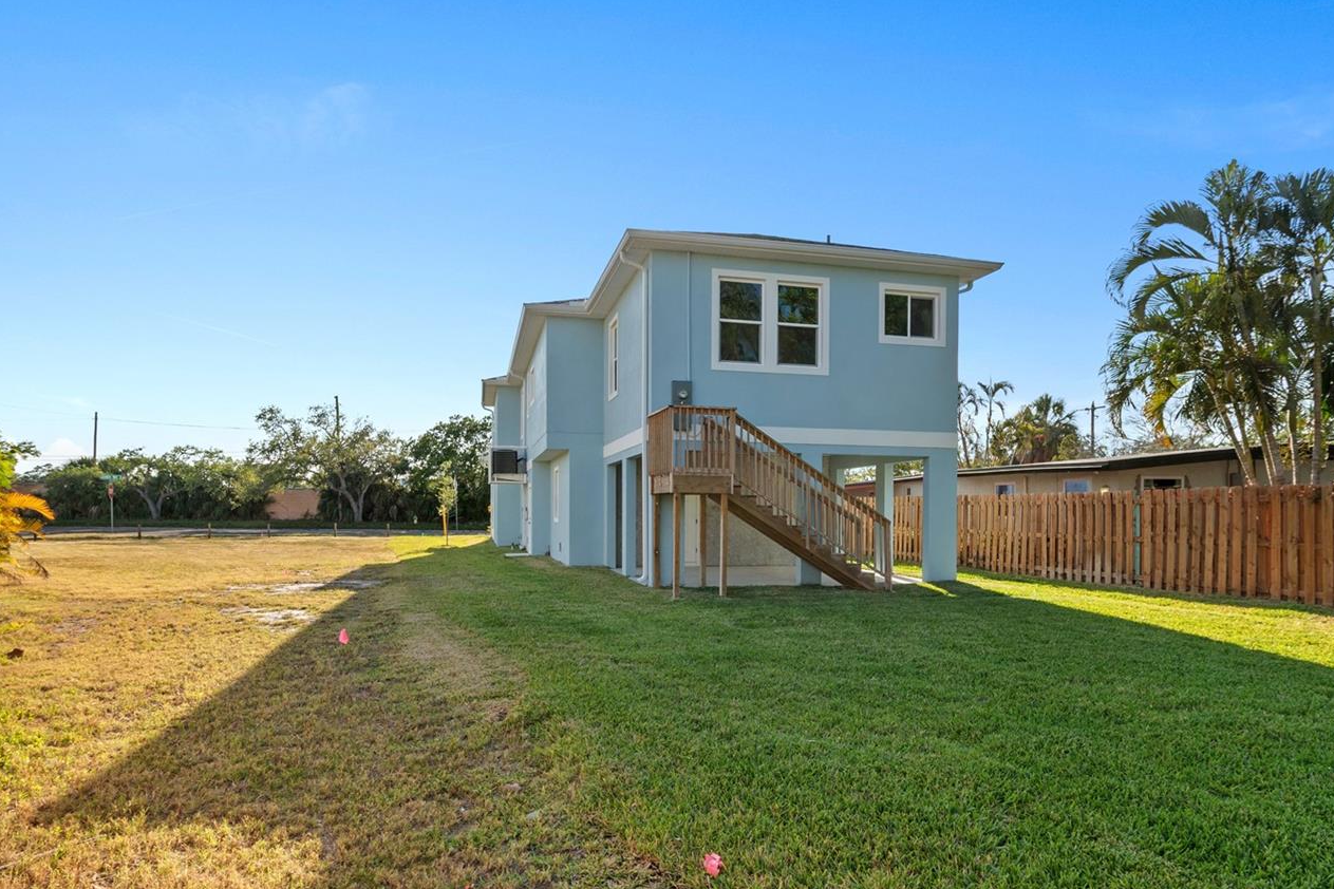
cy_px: 491
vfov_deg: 64.4
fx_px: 704
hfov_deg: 86.9
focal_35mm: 19
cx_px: 654
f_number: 7.1
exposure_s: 1/100
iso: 100
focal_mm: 10
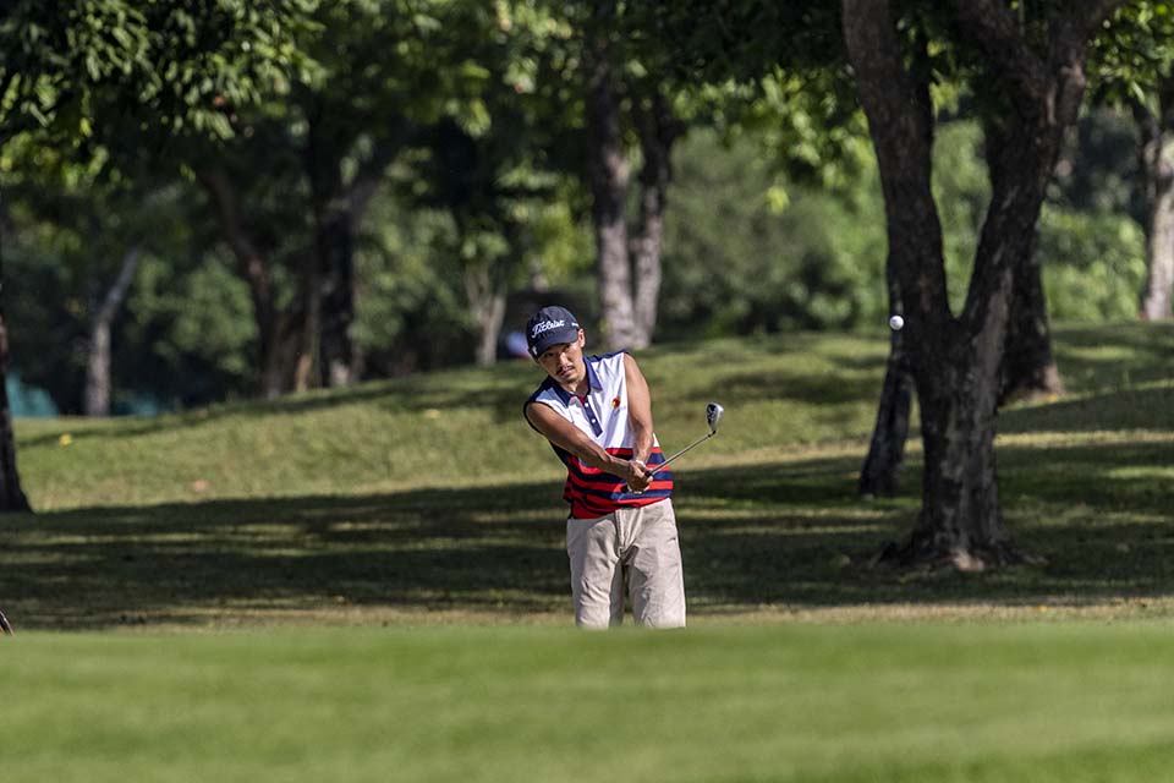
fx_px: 13043
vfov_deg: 3.4
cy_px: 392
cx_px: 587
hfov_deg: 5.2
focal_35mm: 400
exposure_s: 1/4000
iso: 560
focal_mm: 400
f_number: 5.6
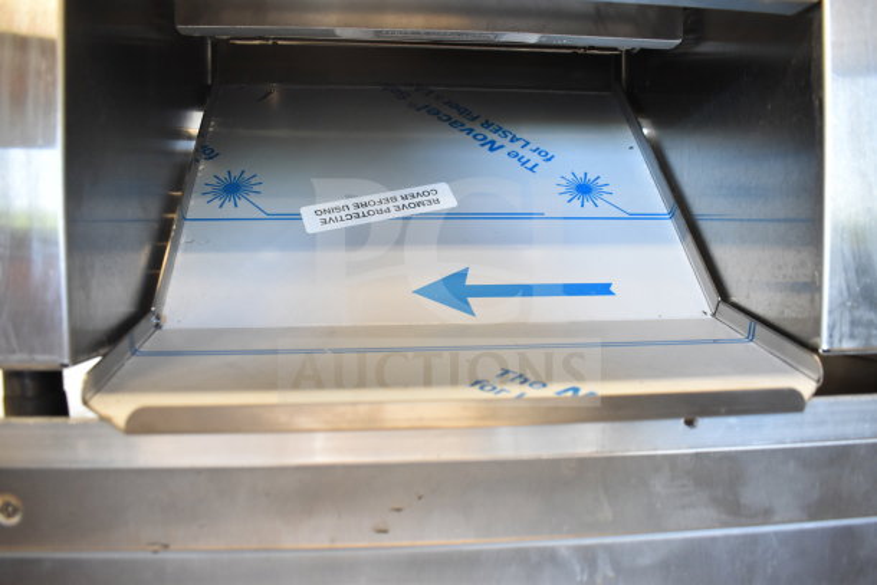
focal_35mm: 27
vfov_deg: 48.0
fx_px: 658
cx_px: 438
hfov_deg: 67.4
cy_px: 292
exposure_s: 1/30
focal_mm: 18
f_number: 3.5
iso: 1250
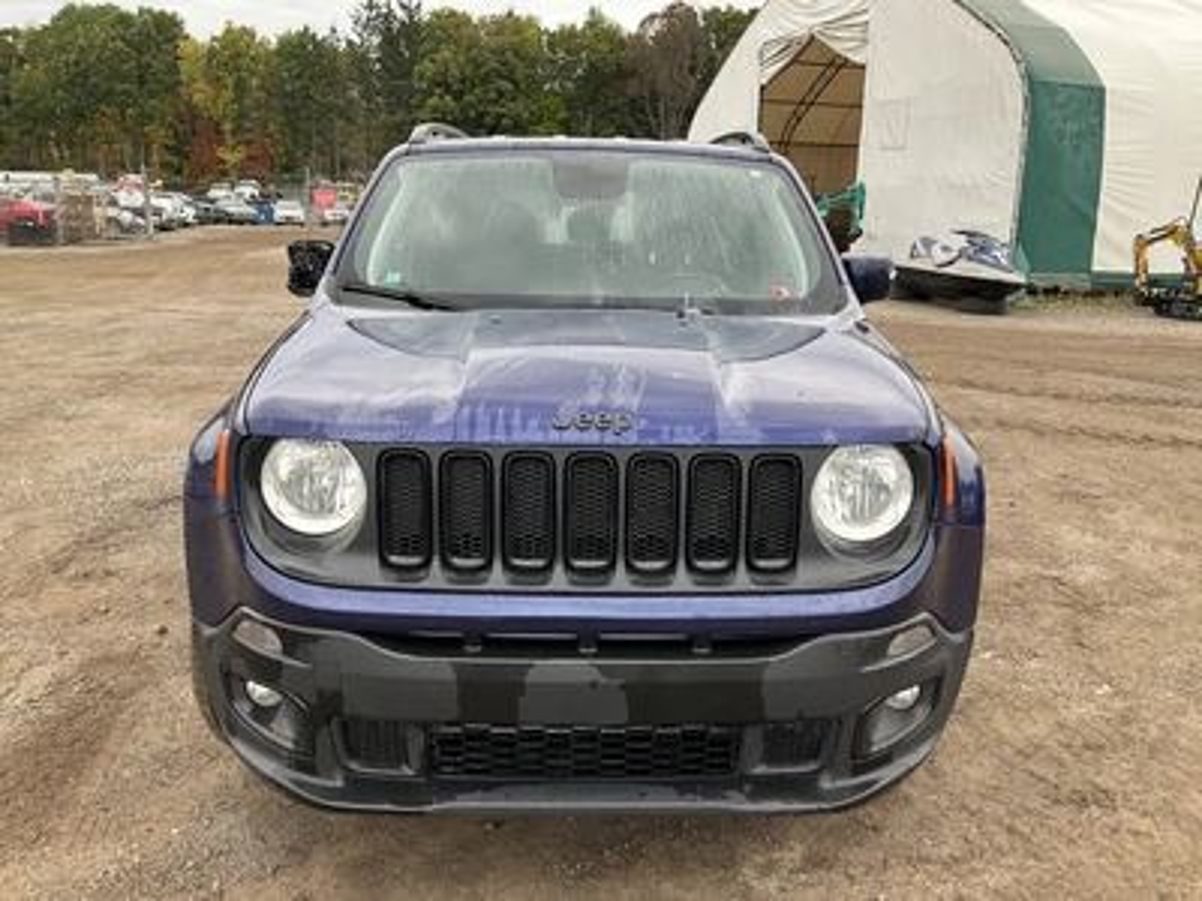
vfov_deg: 48.2
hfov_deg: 61.7
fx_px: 1007
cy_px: 450
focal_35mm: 29
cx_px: 601
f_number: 1.8
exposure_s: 1/139
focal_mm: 3
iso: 16
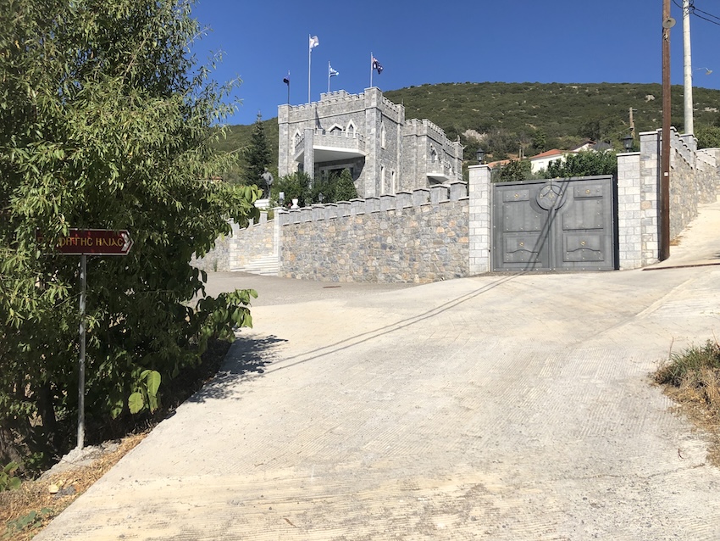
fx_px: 583
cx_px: 360
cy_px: 270
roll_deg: -0.9
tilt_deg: +4.7
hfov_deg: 63.4
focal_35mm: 28
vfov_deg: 49.8
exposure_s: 1/3472
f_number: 1.8
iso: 25
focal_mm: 3.99
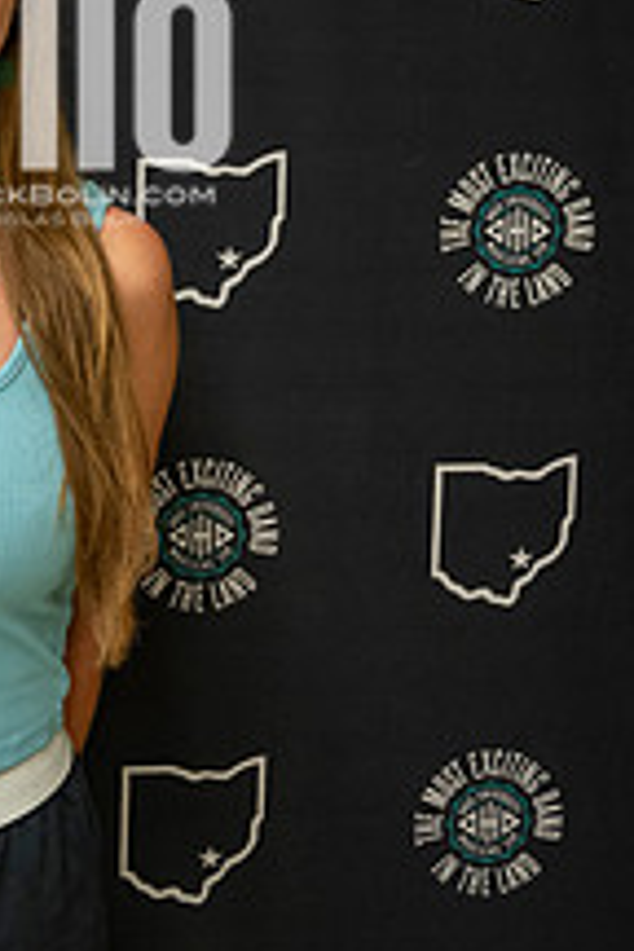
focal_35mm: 77
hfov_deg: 17.4
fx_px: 2034
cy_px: 101
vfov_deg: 25.5
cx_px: 35
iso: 1250
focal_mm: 37
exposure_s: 1/60
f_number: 4
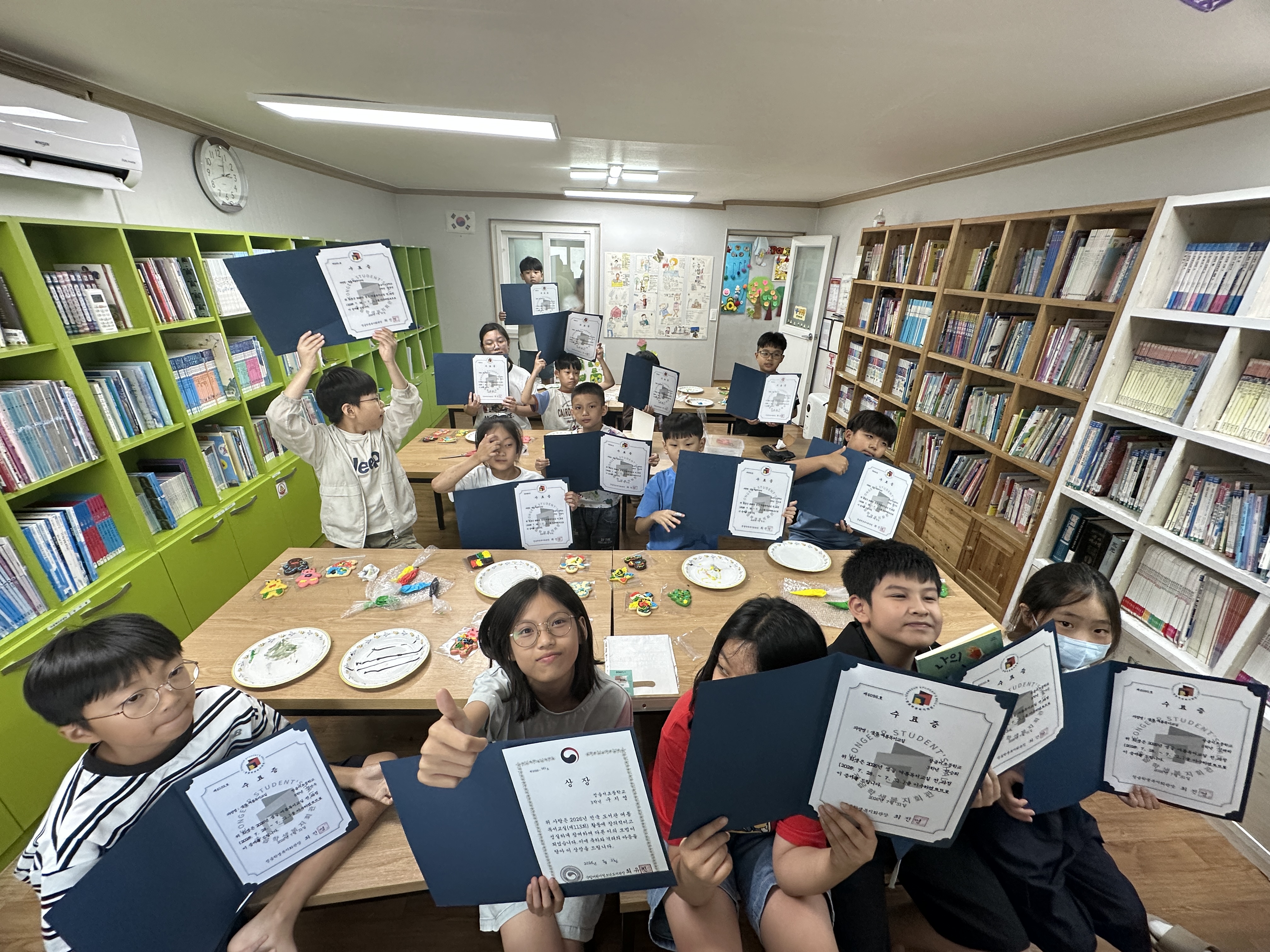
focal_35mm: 14
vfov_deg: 85.7
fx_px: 514
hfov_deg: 102.1
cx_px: 635
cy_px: 476
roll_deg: -1.7
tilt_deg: -22.1
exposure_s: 1/120
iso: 200
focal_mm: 2.22
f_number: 2.2
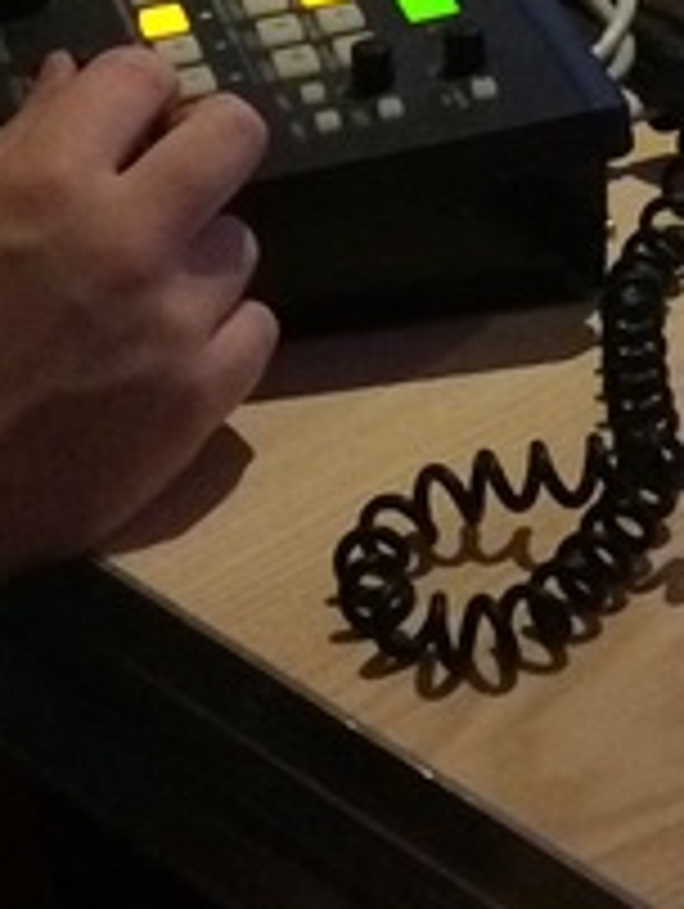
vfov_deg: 12.8
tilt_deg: -22.0
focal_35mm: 147
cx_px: 549
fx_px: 3865
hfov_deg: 10.1
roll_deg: -0.9
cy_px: -392
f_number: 2.2
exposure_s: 1/17
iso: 400
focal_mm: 4.15
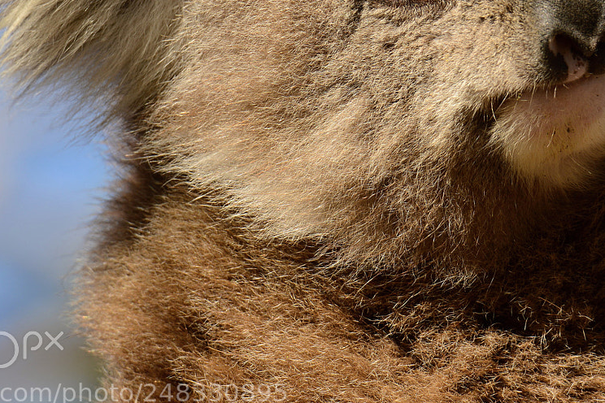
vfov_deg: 1.3
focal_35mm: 1075
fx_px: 18065
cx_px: 512
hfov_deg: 1.9
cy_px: 24
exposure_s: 1/320
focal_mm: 500
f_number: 8
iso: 200
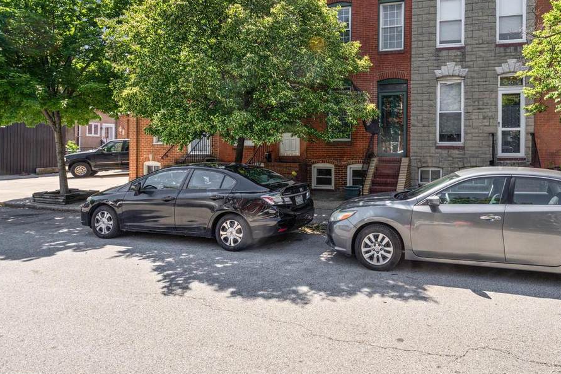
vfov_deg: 54.3
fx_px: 358
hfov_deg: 74.5
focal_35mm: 23
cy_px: 134
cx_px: 357
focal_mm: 16
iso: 64
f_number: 10
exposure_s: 1/125
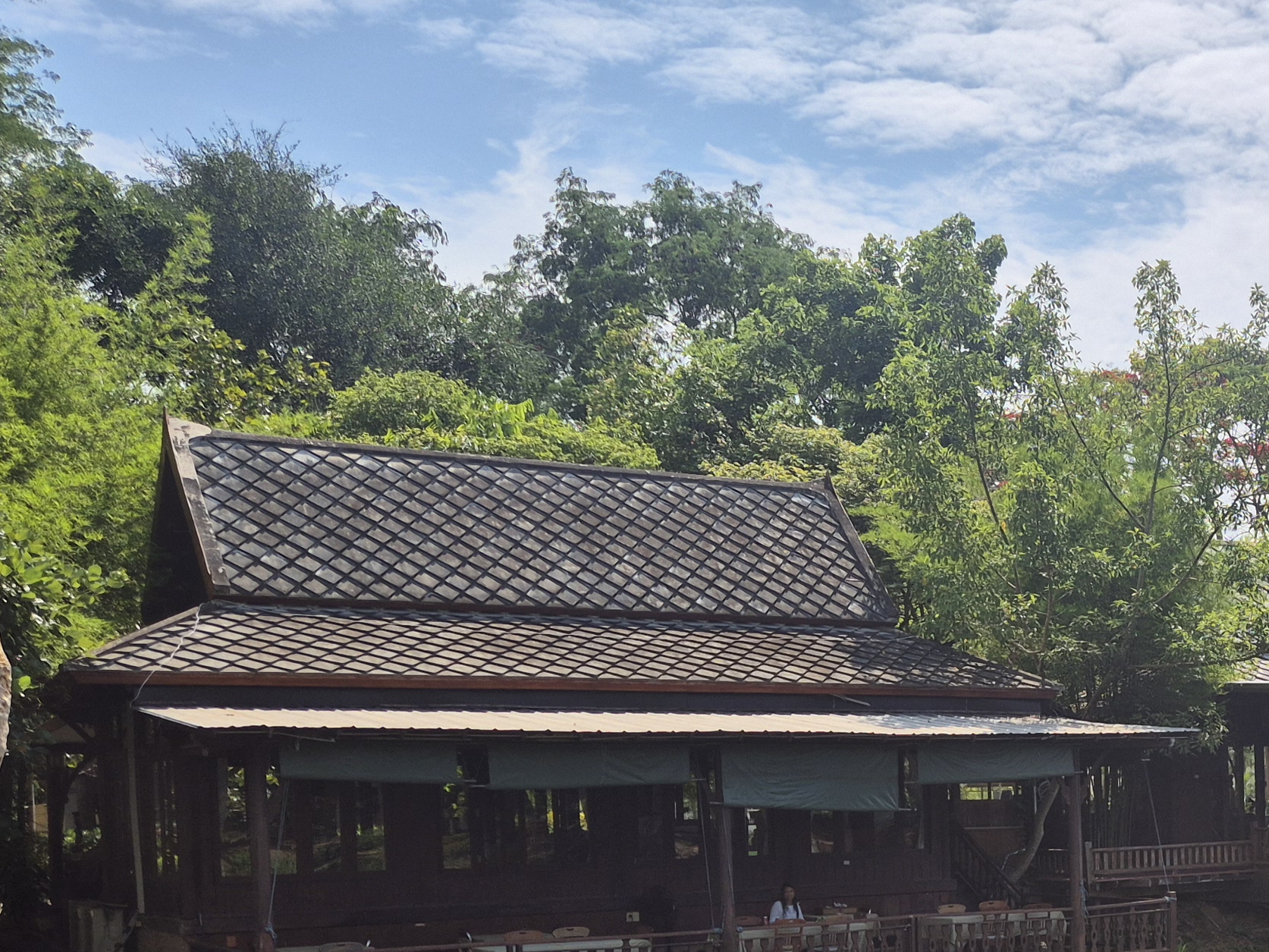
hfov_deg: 31.9
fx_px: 2016
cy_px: 854
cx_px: 1299
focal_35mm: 55
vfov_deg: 25.7
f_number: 1.8
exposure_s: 1/3152
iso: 25
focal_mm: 5.4
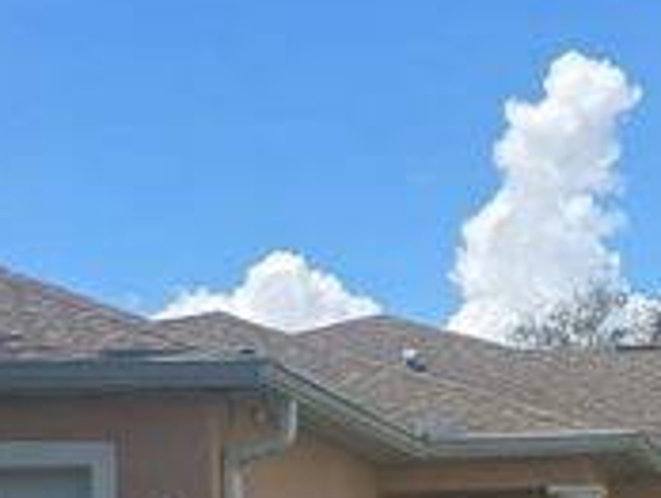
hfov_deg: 20.8
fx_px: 1778
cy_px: 764
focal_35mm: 93
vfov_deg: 14.7
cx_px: 530
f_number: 1.7
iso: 12
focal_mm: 6.3
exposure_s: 1/820
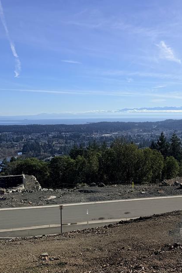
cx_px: 145
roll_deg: +0.1
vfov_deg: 47.3
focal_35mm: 41
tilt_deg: -0.6
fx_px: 311
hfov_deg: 31.8
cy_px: 117
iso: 80
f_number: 1.78
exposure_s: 1/8130
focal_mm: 6.76
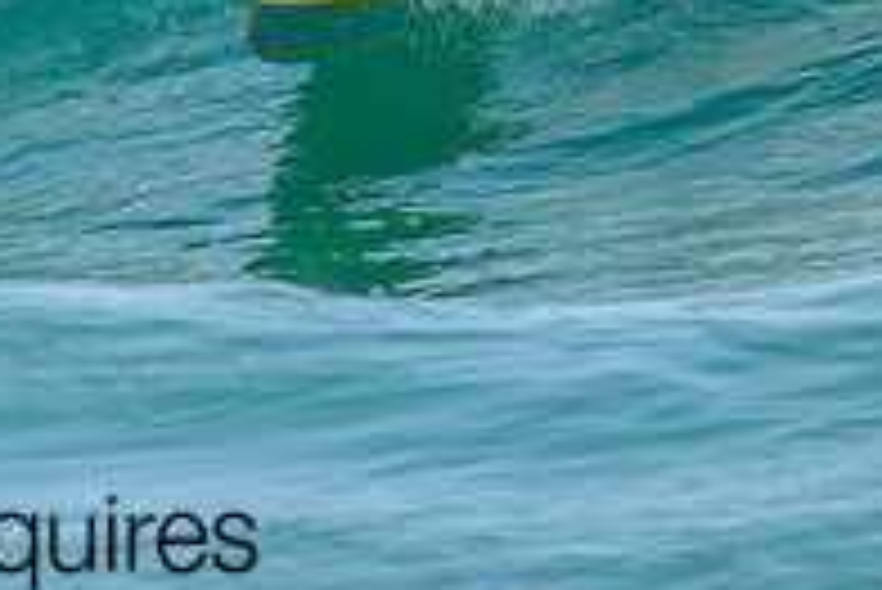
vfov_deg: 0.6
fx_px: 57959
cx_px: -90
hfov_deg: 0.9
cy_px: -214
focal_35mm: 2364
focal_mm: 800
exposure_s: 1/2000
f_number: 6.3
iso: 280
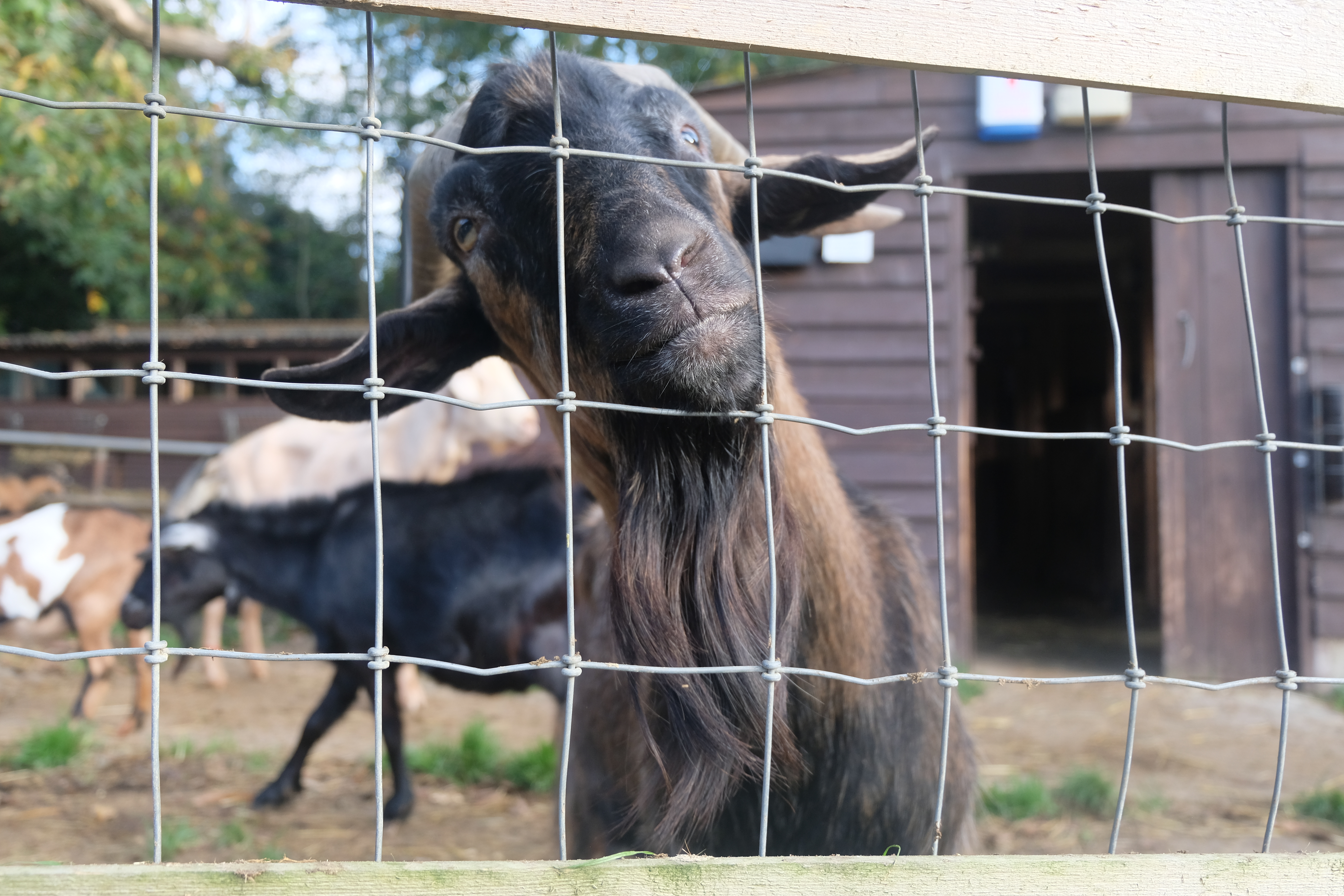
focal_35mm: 30
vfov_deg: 43.6
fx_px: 1120
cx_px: 665
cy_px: 434
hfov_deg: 61.9
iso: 400
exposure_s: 1/150
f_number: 3.8
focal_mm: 19.2
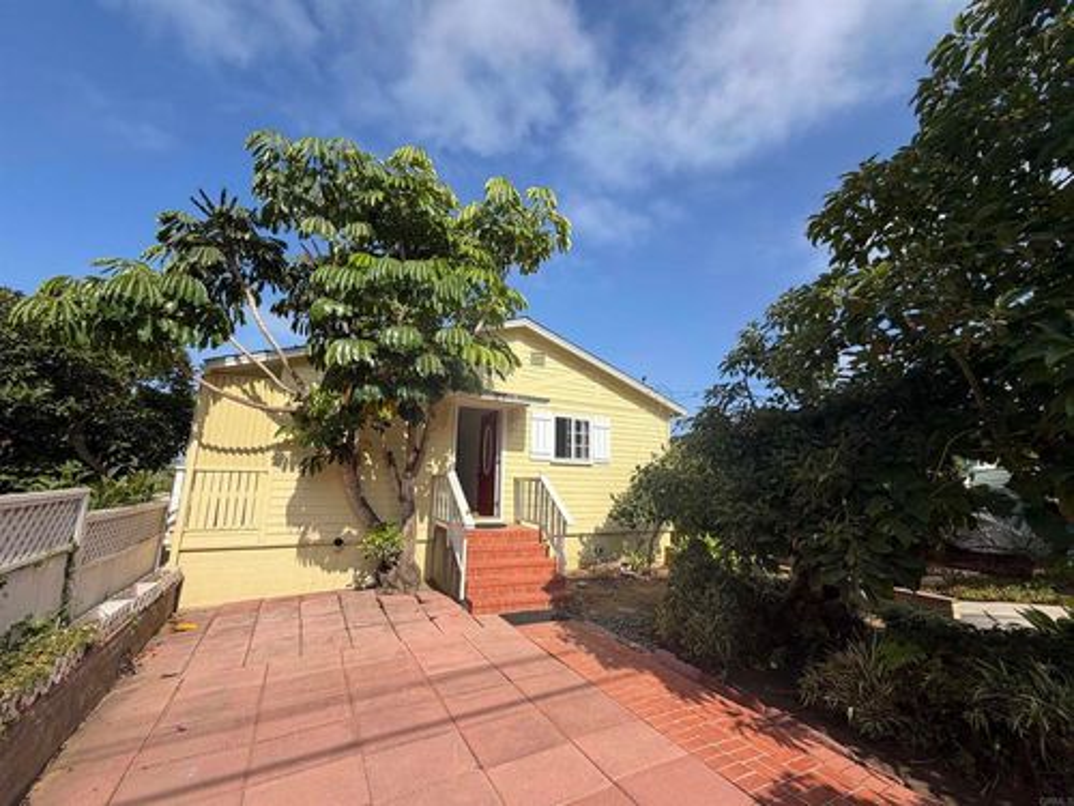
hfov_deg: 102.1
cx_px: 537
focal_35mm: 14
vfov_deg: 85.7
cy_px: 403
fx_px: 434
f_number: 2.2
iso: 20
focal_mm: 2.22
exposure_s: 1/789
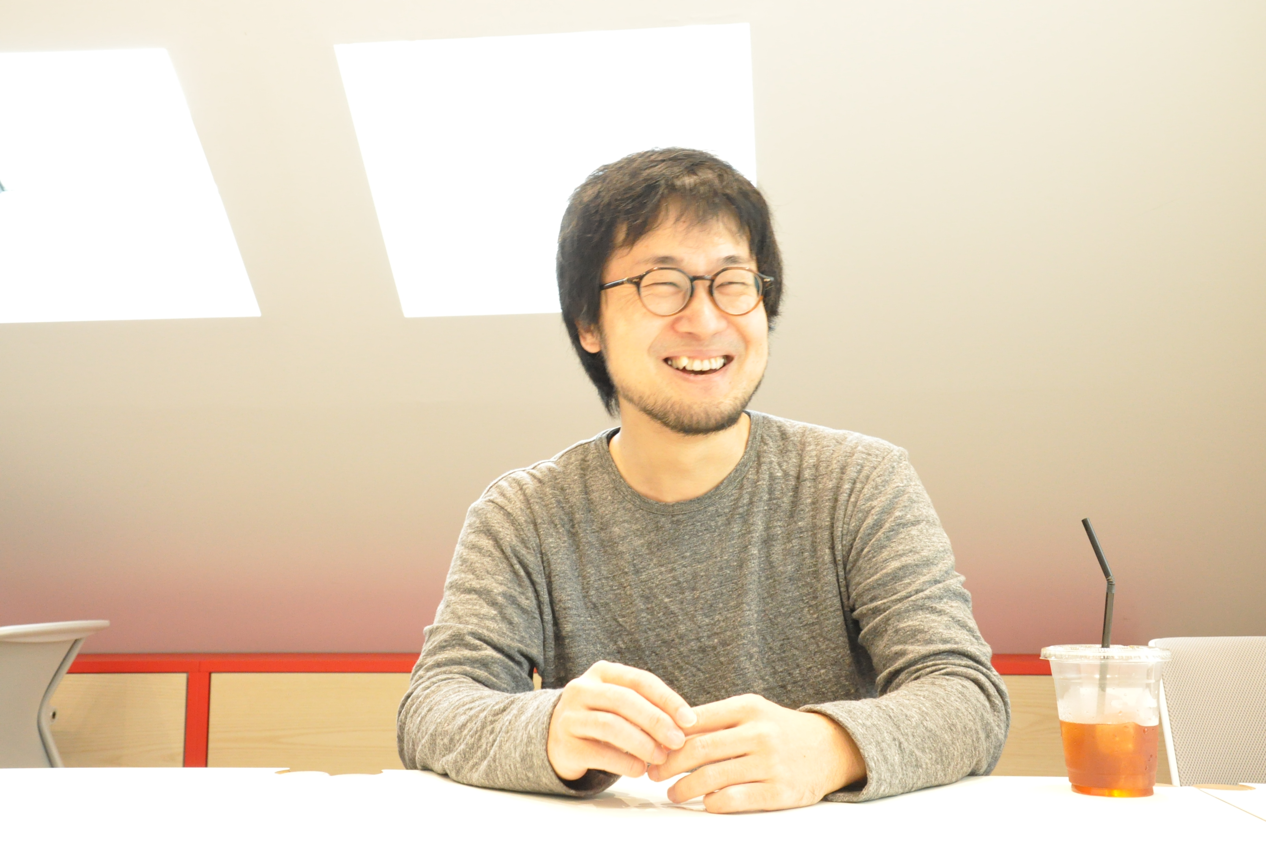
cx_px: 633
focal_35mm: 39
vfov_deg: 34.1
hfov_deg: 49.6
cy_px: 420
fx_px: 1370
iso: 3200
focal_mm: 26
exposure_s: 1/40
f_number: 8
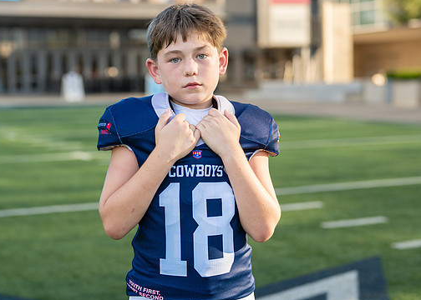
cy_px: 109
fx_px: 849
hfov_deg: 27.8
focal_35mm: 71
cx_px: 201
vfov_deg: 20.0
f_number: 2
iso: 125
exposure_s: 1/1000
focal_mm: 50
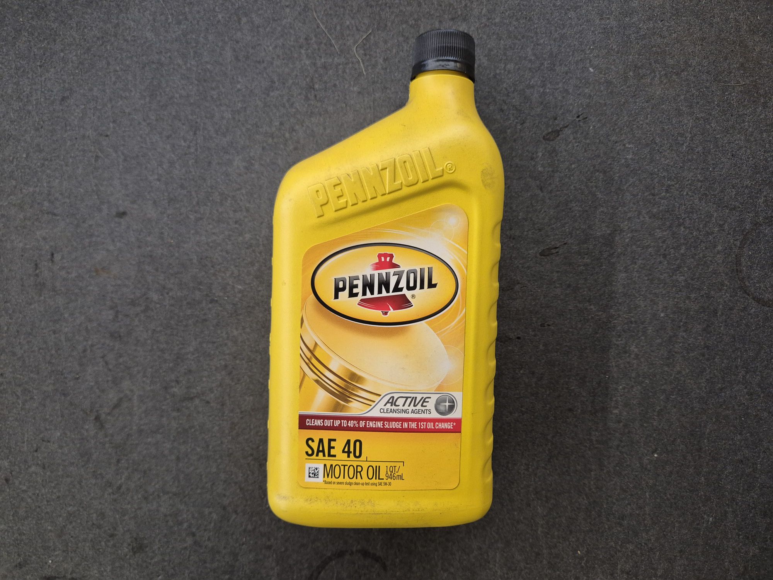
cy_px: 290
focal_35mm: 23
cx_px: 386
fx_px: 514
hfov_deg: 73.9
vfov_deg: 58.9
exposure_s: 1/100
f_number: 1.8
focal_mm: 5.4
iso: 500
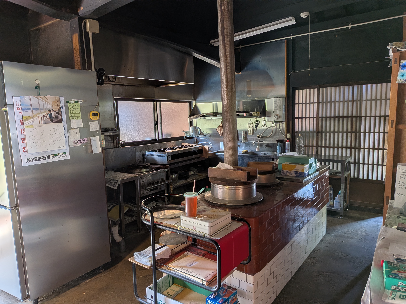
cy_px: 152
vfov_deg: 56.8
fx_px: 281
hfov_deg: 71.6
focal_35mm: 24
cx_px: 203
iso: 31
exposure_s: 1/134
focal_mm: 4.53
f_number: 1.7
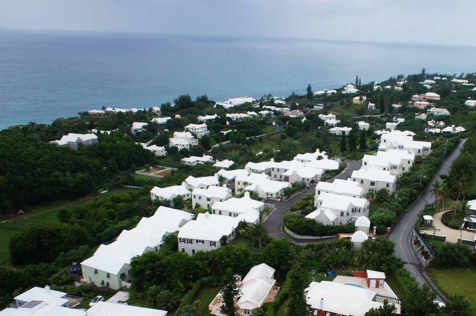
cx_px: 323
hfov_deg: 49.7
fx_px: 502
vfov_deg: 34.0
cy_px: 250
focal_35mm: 38
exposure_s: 1/100
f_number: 9
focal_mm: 16
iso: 200
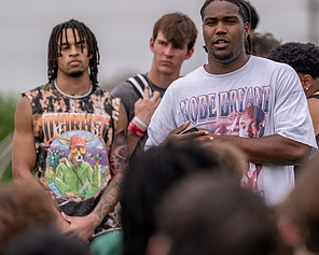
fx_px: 3721
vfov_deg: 3.9
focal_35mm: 394
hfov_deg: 4.9
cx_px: 241
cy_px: 71
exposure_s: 1/1000
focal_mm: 200
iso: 100
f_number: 2.8
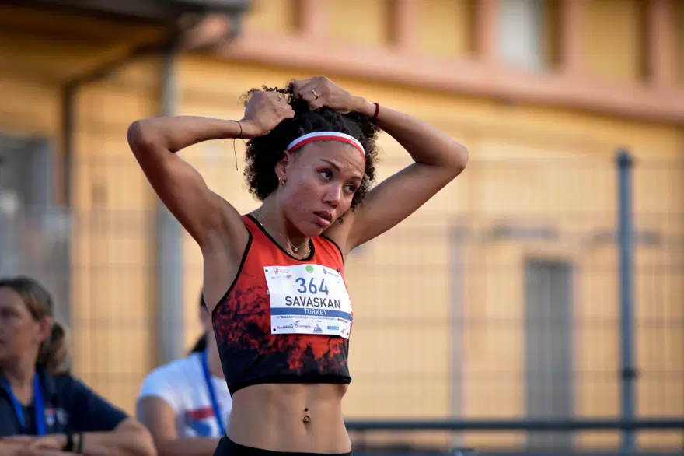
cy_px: 228
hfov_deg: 4.6
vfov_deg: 3.1
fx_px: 8546
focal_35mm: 450
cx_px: 342
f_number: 4.5
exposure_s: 1/1000
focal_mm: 300
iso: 1000
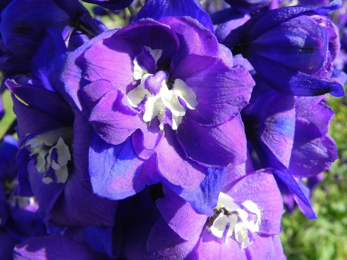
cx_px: 174
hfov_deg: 41.2
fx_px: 461
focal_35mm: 46
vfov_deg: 31.5
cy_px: 130
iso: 160
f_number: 5.6
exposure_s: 1/293
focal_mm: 8.2
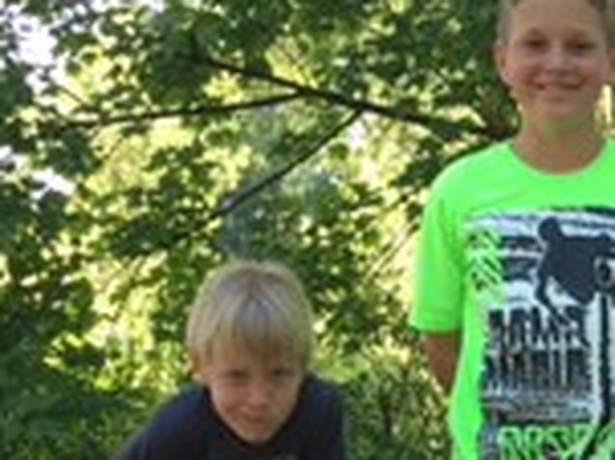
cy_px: 566
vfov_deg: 11.8
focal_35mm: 123
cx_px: 644
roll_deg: +0.9
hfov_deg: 15.7
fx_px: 2184
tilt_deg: -5.5
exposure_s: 1/100
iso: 32
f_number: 2.2
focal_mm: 4.15
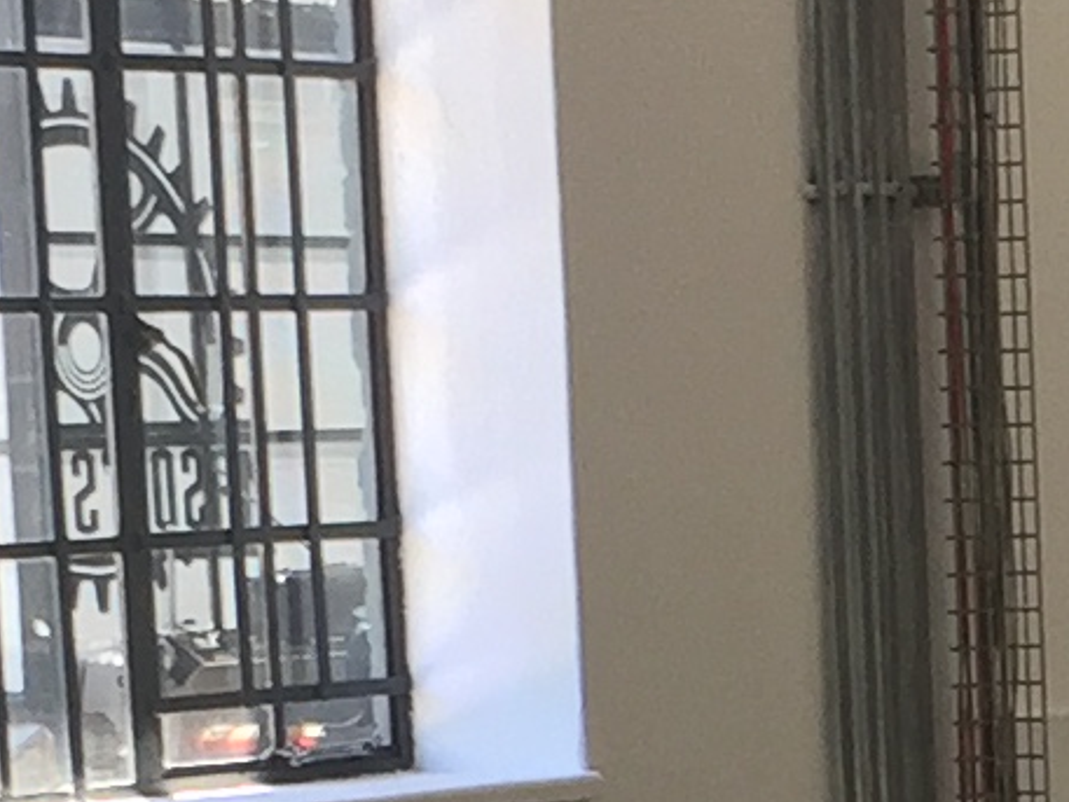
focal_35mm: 207
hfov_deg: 9.3
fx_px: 6394
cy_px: 1279
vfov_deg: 7.0
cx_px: 1509
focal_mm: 4.15
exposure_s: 1/100
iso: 50
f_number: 2.2
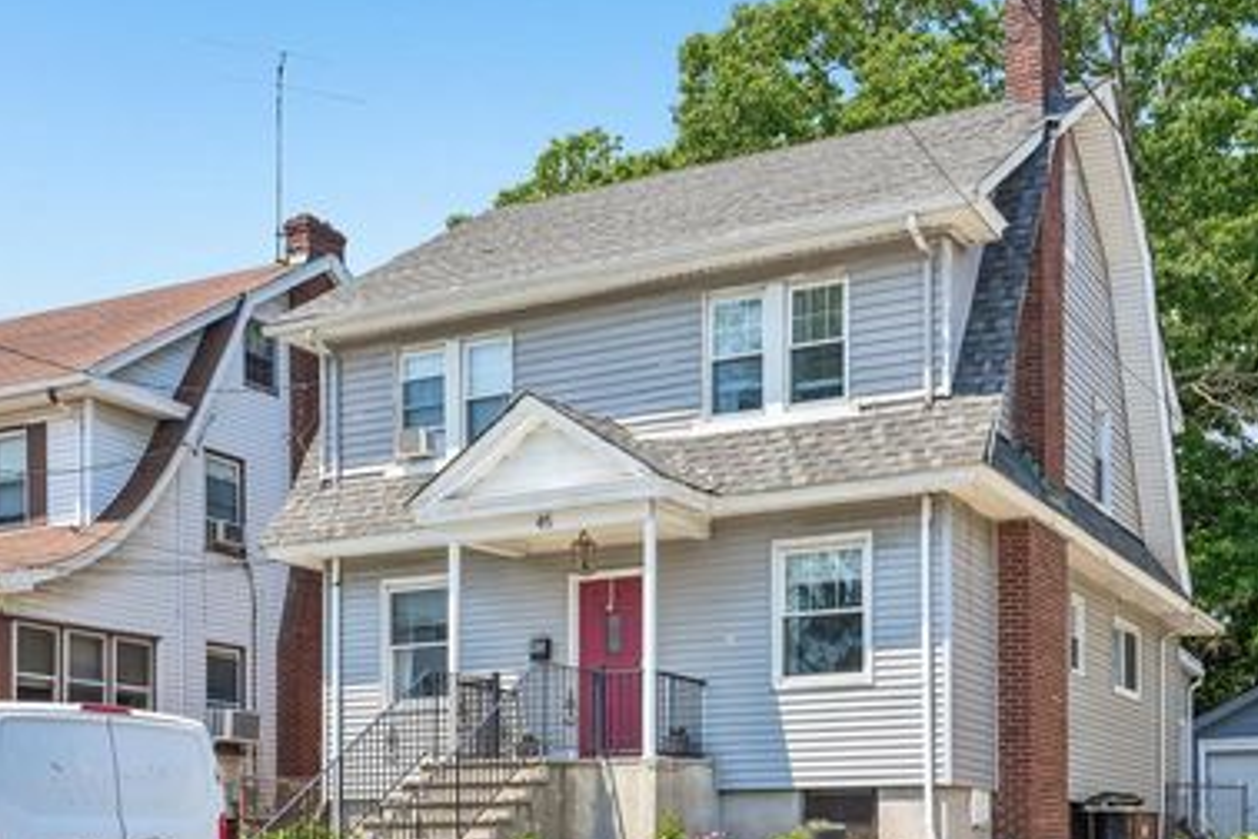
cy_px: 481
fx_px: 1572
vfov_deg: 29.8
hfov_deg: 43.5
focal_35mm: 45
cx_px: 719
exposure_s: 1/400
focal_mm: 34
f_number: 8
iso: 125
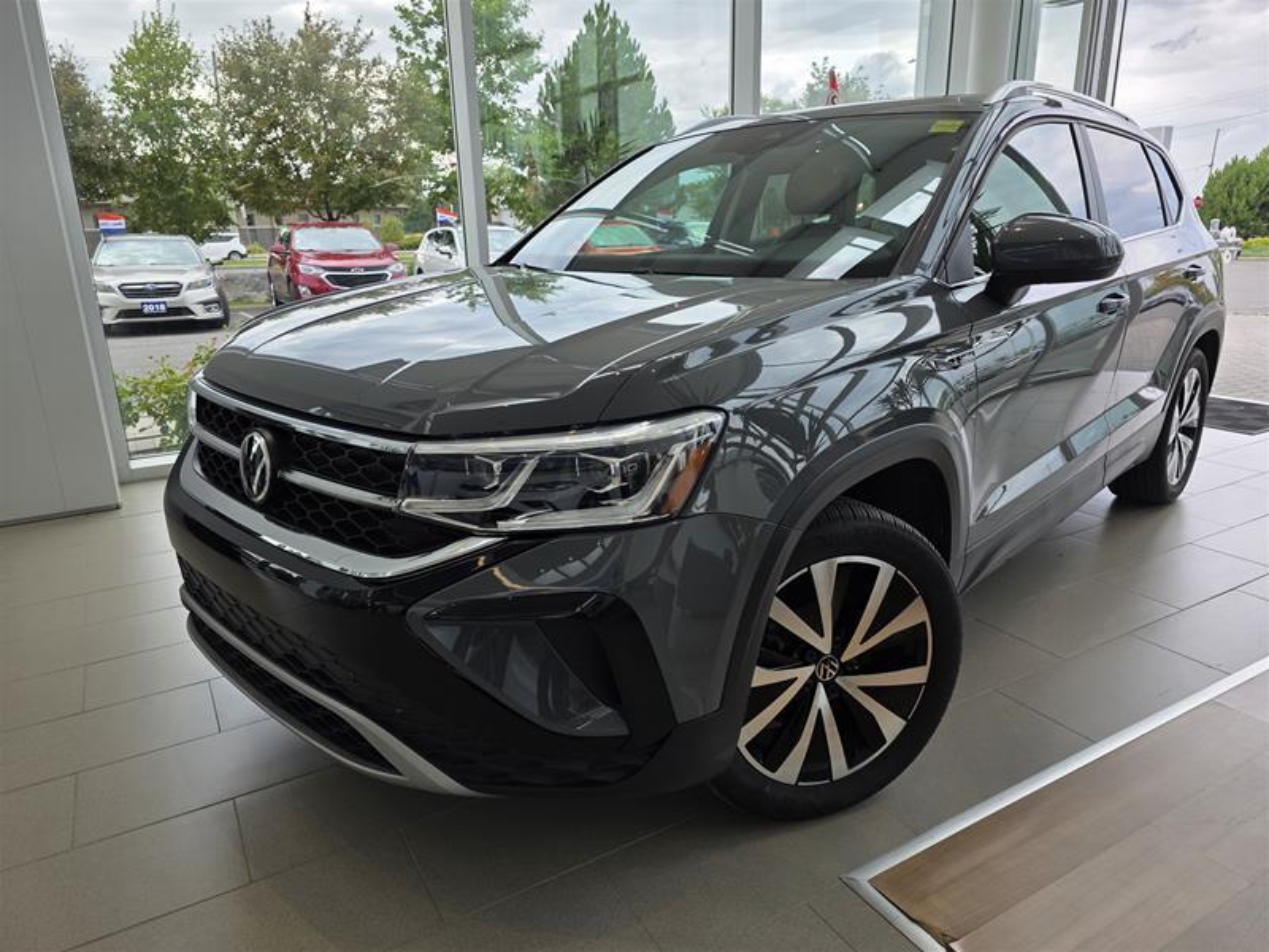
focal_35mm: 23
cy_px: 476
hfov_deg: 73.9
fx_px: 843
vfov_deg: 58.9
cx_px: 634
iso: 80
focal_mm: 6.3
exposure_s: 1/1272
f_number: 1.7
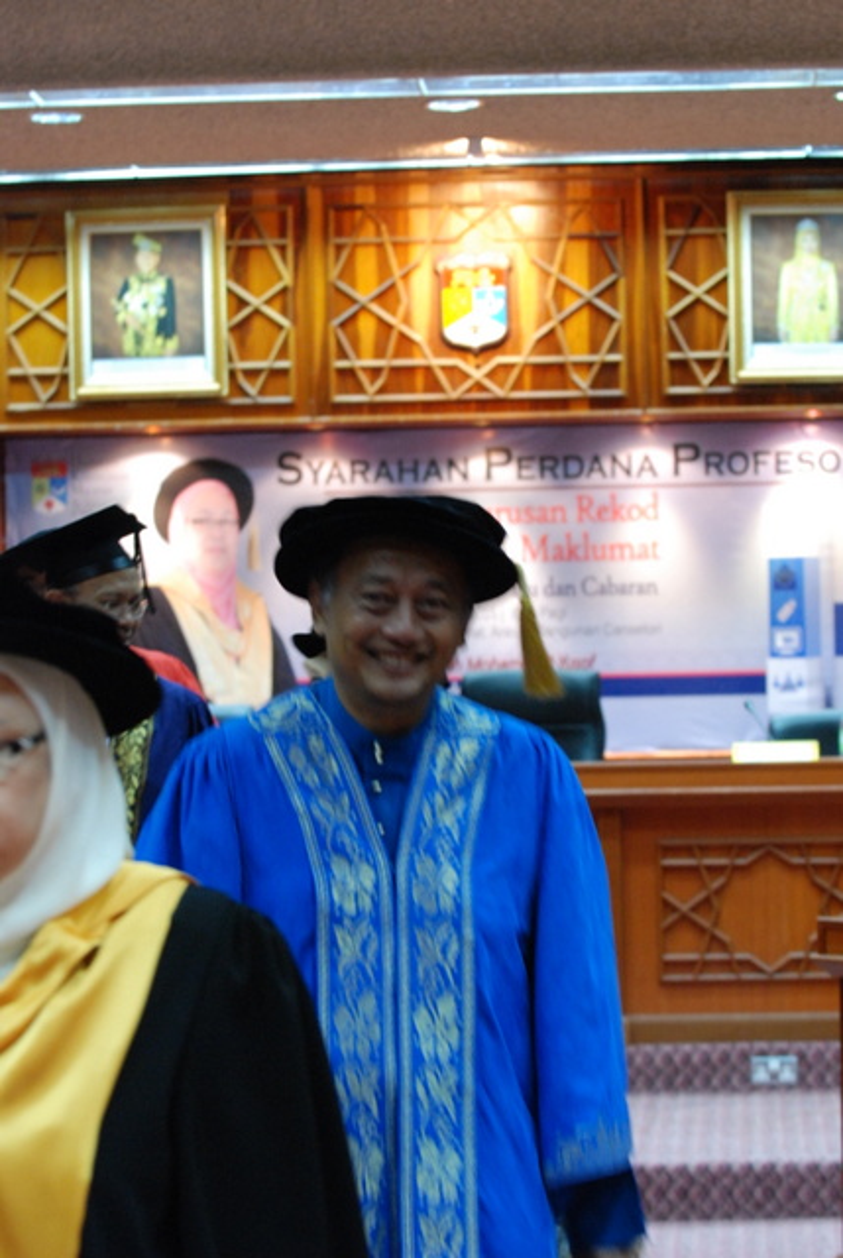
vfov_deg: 19.4
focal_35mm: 105
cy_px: 629
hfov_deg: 13.1
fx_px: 3674
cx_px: 422
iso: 1250
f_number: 4.5
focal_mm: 70
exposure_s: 1/20
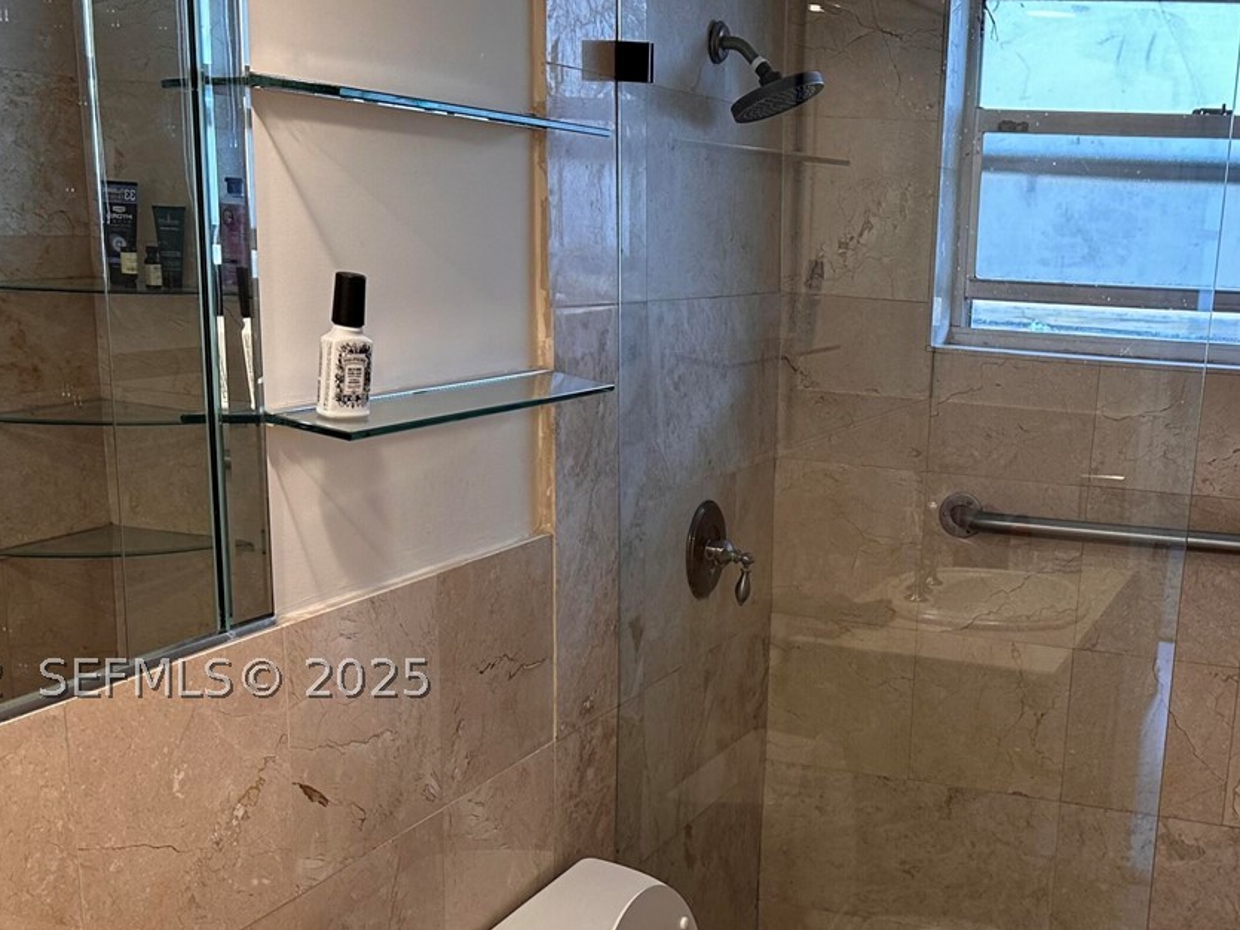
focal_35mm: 46
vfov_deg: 31.1
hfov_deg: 40.4
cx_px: 885
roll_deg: -3.1
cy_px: 677
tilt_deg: -14.1
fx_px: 1648
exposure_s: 1/120
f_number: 1.78
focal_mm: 6.86
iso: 160
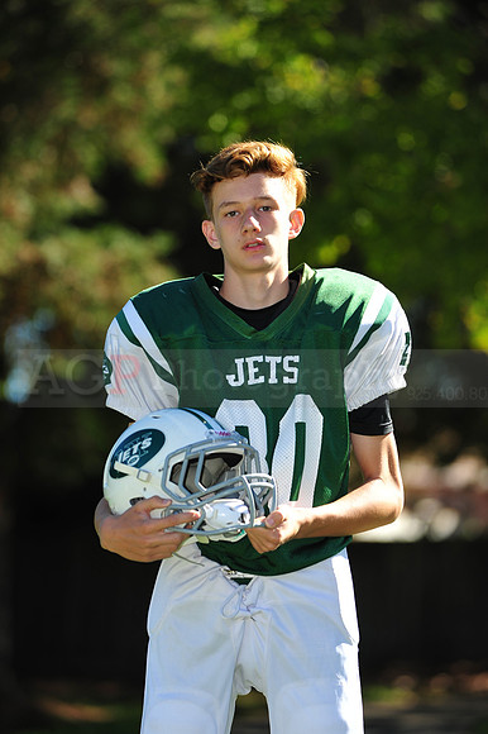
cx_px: 244
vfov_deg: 10.3
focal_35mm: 200
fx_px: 4071
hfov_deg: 6.9
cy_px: 367
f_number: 4.5
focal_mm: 200
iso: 400
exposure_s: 1/1250
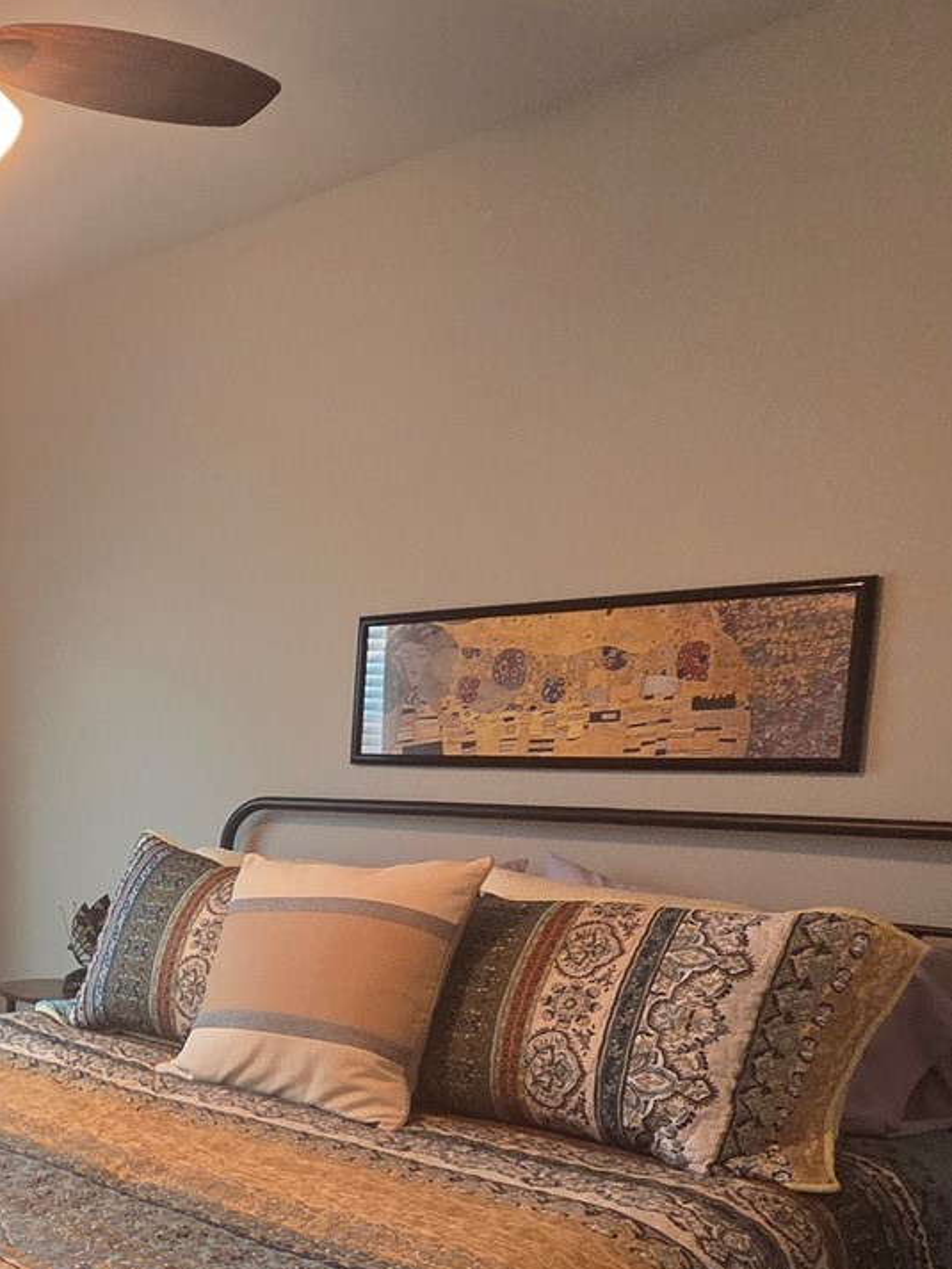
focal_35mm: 35
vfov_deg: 51.1
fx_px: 1283
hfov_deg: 32.5
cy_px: 897
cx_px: -231
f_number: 2.2
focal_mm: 2.2
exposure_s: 1/60
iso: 400
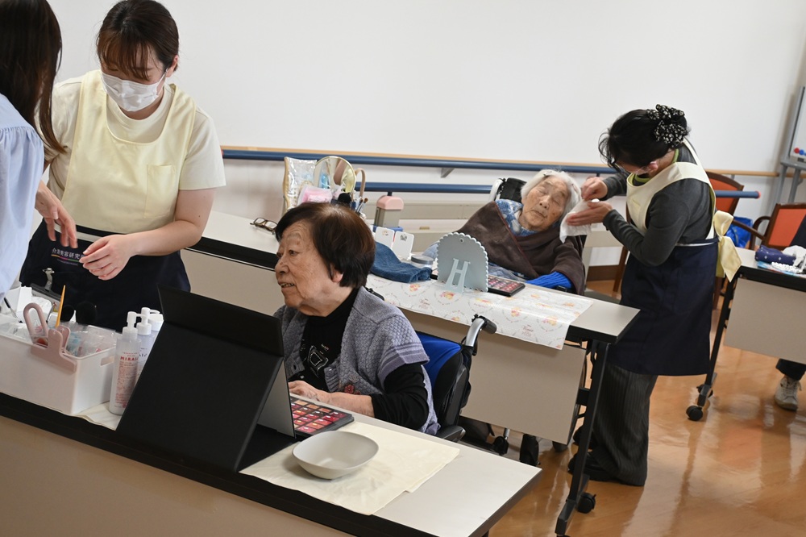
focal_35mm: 54
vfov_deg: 25.0
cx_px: 403
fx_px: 1209
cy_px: 268
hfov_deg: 36.9
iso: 1250
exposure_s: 1/125
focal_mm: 36
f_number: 5.3
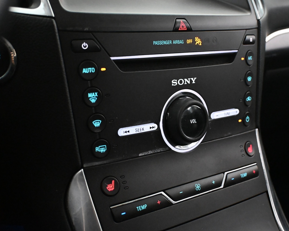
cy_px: 115
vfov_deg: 31.5
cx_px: 163
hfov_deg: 38.7
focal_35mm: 48
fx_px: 411
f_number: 4.5
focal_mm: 28
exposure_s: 1/60
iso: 9000
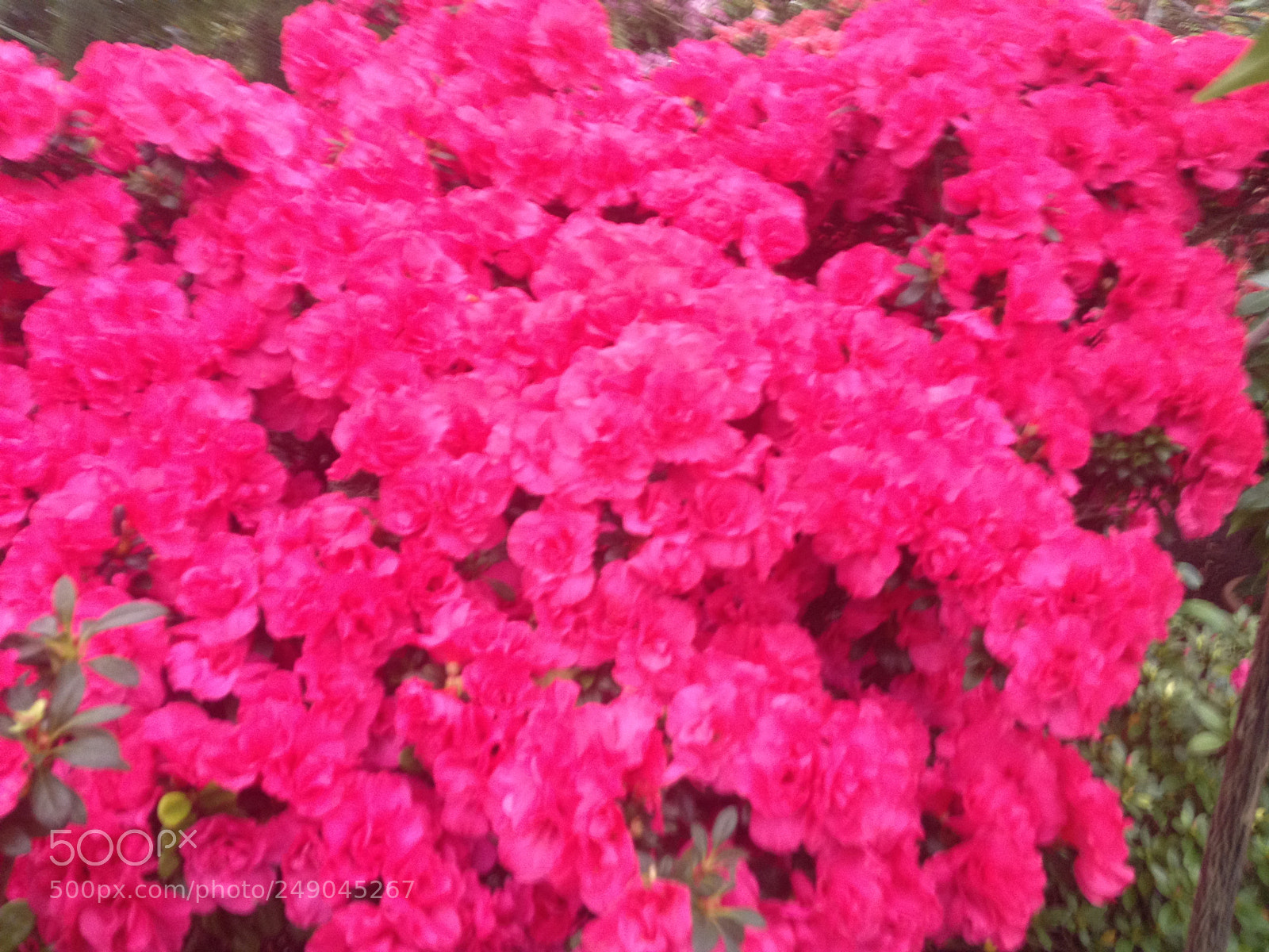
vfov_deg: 40.7
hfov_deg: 52.6
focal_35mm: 35
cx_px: 634
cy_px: 476
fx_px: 1283
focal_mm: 4.28
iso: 100
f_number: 2.4
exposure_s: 1/20
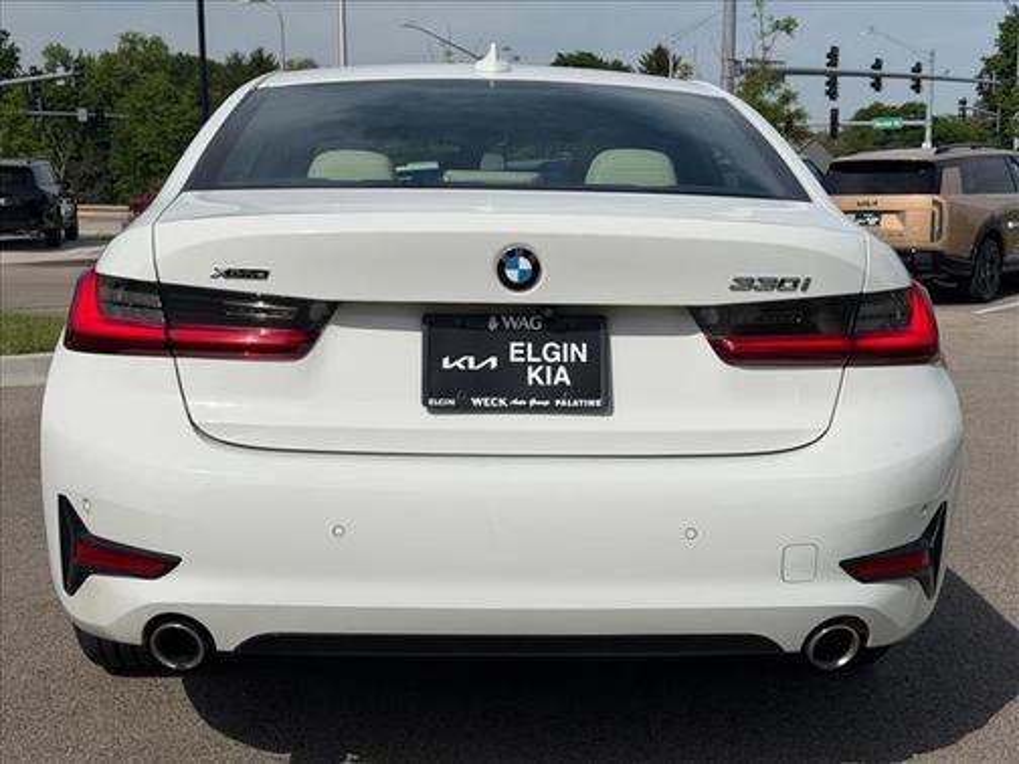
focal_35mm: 48
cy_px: 382
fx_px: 1413
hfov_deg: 39.7
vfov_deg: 30.3
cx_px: 510
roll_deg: -0.5
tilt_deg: -7.3
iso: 80
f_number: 1.78
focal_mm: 6.76
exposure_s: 1/16129
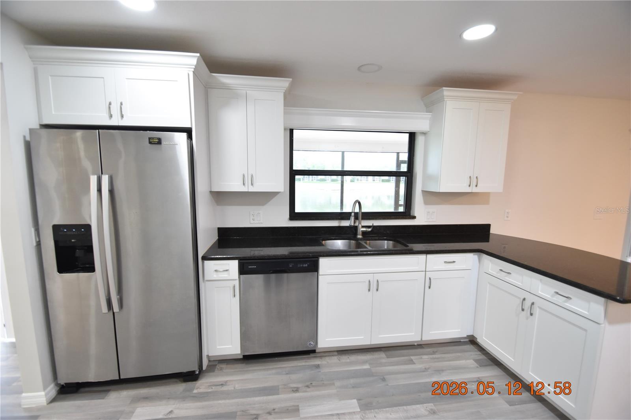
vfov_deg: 77.3
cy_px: 210
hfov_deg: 100.4
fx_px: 263
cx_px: 316
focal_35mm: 15
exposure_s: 1/20
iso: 800
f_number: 3.5
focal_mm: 10
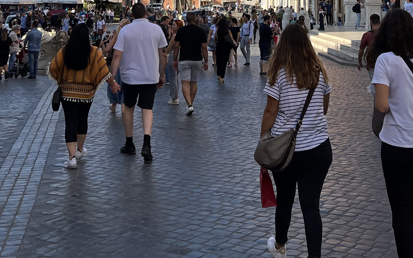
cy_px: -86
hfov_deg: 31.9
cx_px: 244
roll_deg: -1.3
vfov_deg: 18.7
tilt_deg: +5.8
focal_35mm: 64
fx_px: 720
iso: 50
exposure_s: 1/2915
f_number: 1.5
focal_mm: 5.7
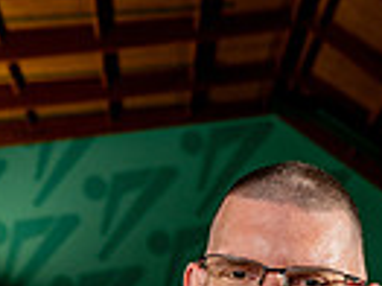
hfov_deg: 12.7
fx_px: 1709
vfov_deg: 8.8
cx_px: 280
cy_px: 654
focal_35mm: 155
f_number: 6.3
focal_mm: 47
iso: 640
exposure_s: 1/250
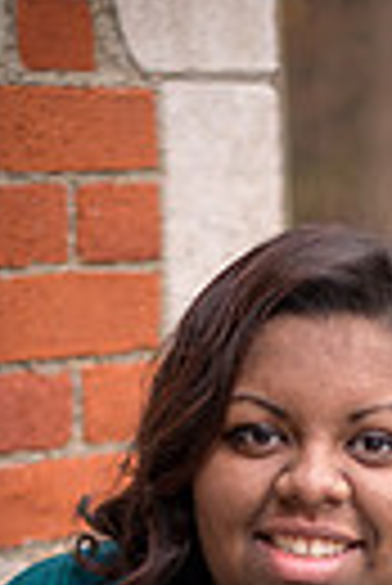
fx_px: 2818
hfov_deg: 7.9
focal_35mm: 173
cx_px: 455
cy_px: 792
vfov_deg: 11.5
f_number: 1.4
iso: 200
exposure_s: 1/80
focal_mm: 50
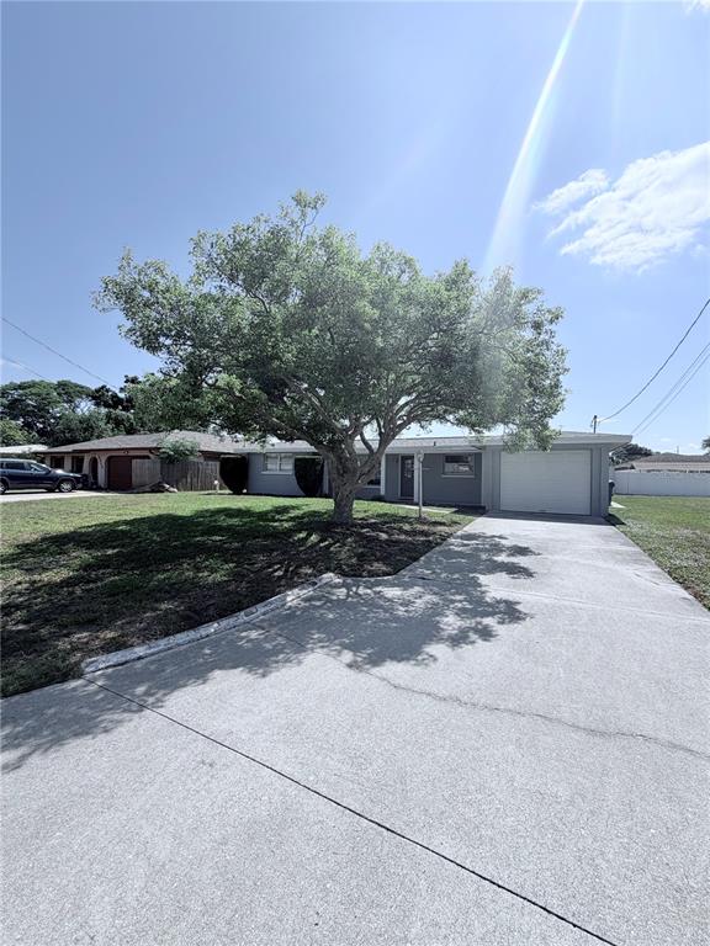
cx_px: 355
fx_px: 383
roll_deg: -1.0
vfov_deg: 102.1
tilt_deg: +0.3
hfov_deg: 85.7
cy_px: 473
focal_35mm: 14
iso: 20
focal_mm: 2.22
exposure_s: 1/1259
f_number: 2.2
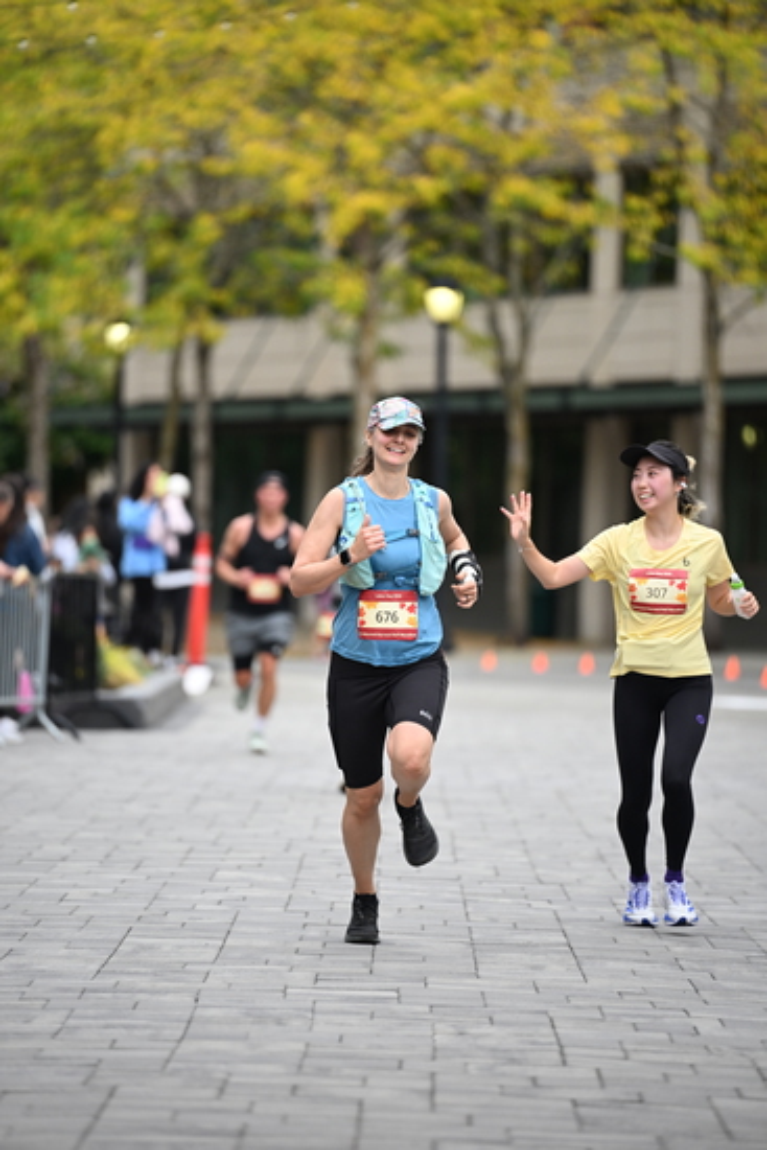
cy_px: 575
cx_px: 384
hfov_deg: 6.9
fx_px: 6387
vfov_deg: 10.3
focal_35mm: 200
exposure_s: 1/2000
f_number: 2.8
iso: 640
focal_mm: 200
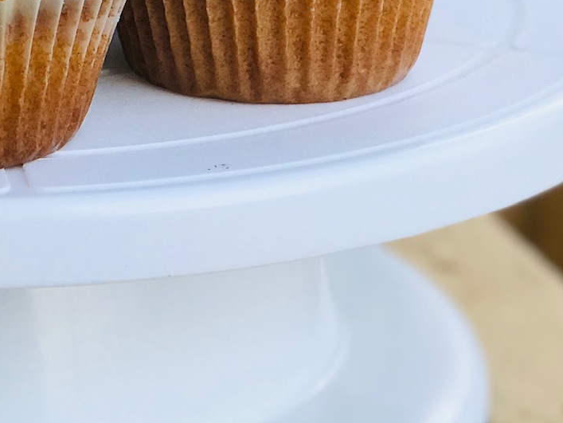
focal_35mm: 165
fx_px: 2685
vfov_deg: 8.9
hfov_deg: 11.7
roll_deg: +1.6
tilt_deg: -14.8
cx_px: -144
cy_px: -10
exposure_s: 1/377
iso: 20
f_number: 2.8
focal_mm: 6.6
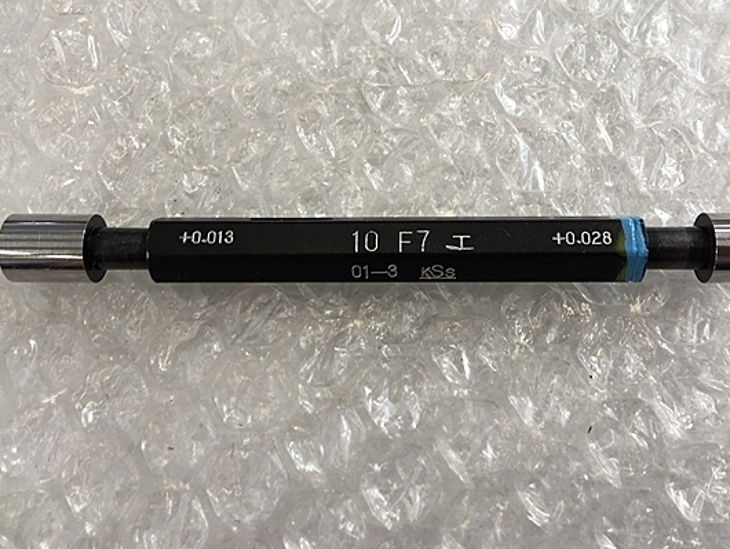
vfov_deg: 40.7
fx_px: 738
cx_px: 387
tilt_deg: -75.4
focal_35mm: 35
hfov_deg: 52.6
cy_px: 240
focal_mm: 4.15
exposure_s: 1/60
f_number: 2.2
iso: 25
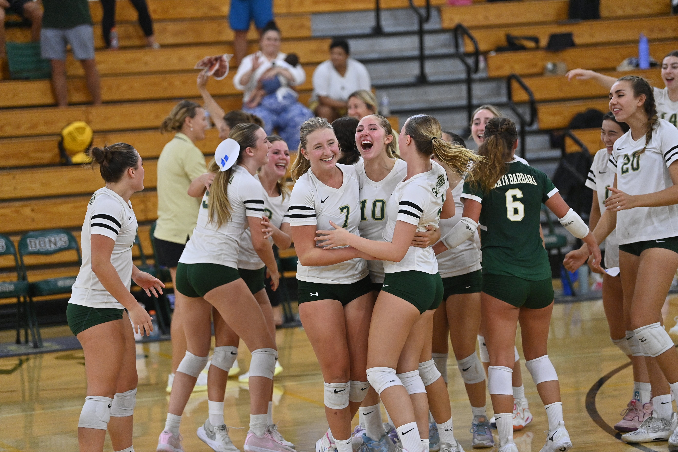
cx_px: 339
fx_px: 2731
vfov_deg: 9.5
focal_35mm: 145
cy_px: 226
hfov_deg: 14.2
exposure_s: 1/800
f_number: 2.8
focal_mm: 145
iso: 4000
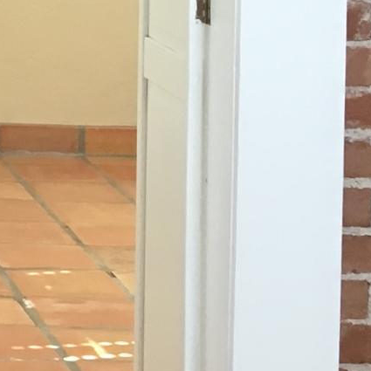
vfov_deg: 9.4
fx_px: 2195
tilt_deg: -3.3
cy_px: -178
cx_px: -551
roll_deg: +0.5
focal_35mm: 181
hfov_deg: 8.7
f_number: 2.2
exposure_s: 1/30
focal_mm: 4.15
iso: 80
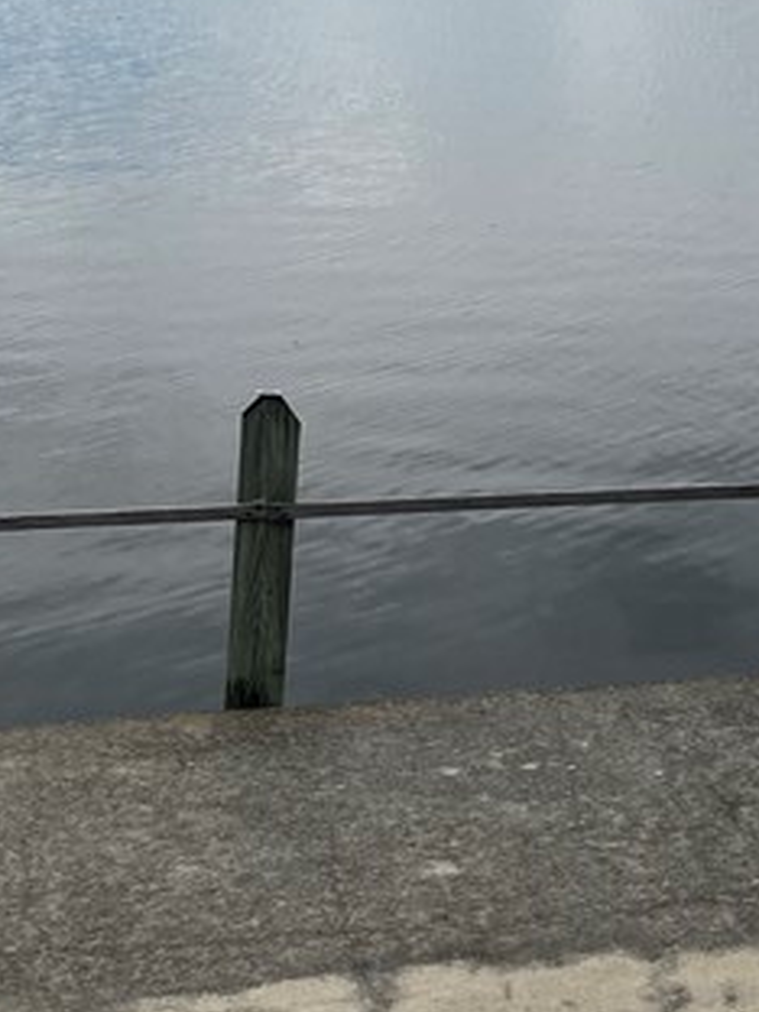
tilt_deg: -11.7
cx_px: 636
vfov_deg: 21.0
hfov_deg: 15.9
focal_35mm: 92
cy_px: 162
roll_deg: -1.3
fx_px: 2690
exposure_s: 1/2288
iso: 32
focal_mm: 3.99
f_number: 1.8
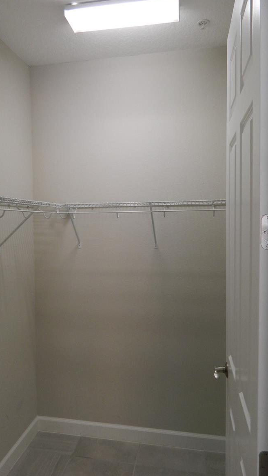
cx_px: 110
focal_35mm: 28
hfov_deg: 41.4
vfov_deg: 67.9
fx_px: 354
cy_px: 241
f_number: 3.1
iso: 110
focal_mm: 4.5
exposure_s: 1/30
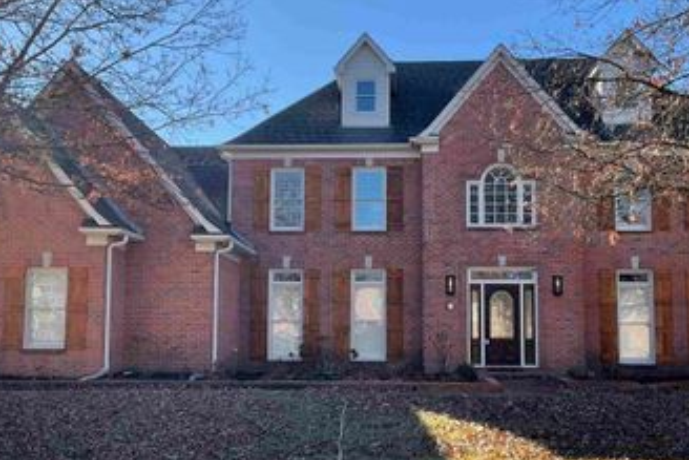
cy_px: 255
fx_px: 881
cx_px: 359
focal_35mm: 46
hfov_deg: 42.7
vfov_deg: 29.3
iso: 25
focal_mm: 3
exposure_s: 1/997
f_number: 1.8
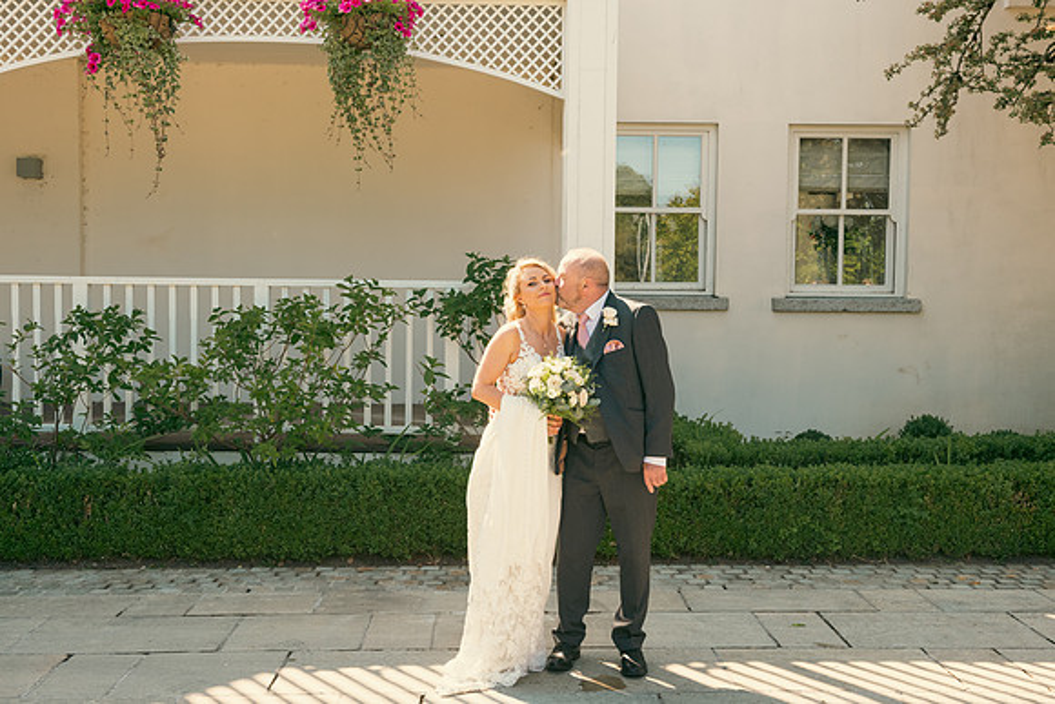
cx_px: 528
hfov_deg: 44.5
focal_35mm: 44
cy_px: 352
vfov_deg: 30.5
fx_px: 1290
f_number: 7.1
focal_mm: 44
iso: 250
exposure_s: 1/250
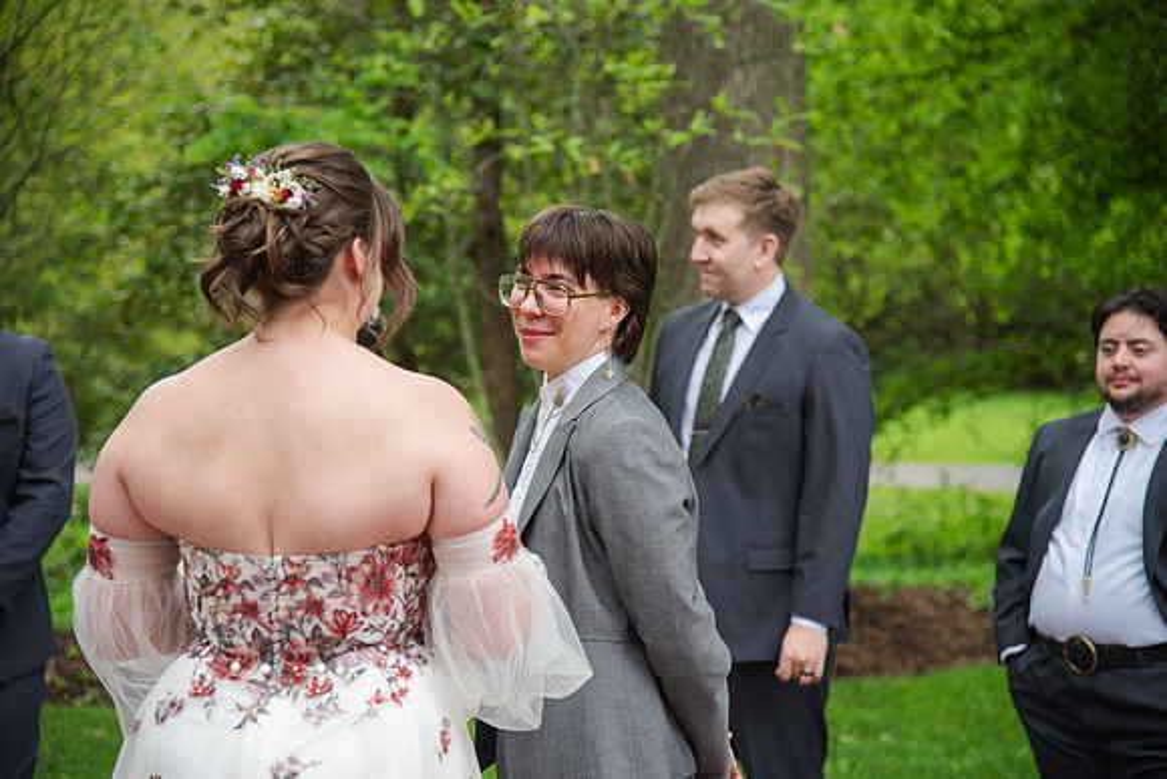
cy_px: 390
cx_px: 584
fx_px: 2788
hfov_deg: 23.6
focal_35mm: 86
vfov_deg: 15.9
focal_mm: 86
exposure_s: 1/400
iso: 160
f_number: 4
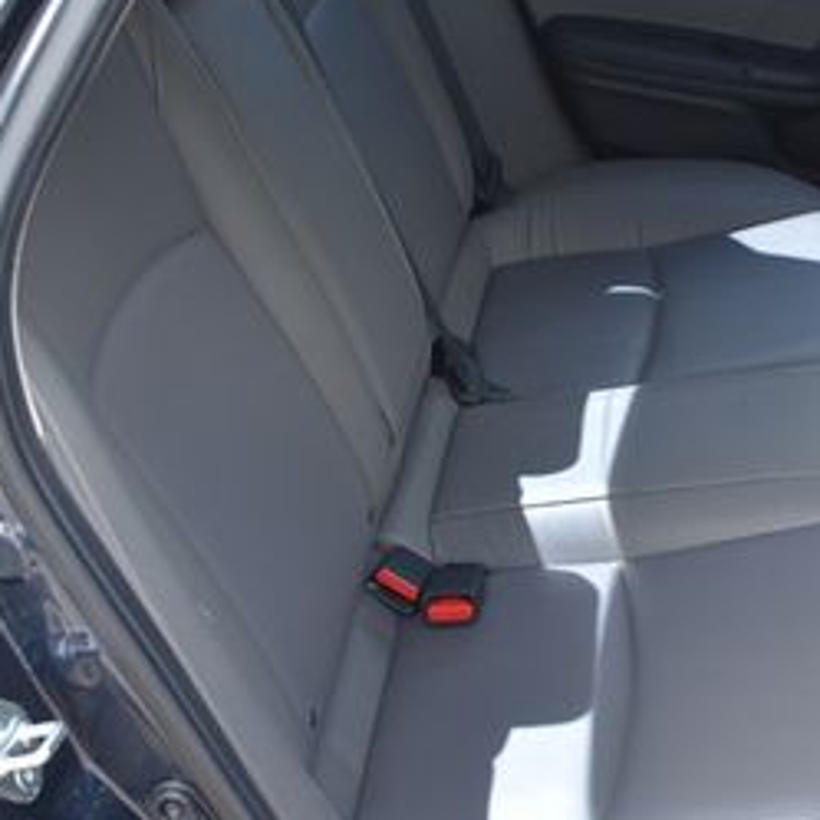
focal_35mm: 59
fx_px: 1581
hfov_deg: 28.6
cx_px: 616
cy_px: 450
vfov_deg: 29.1
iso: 400
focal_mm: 18
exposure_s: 1/250
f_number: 4
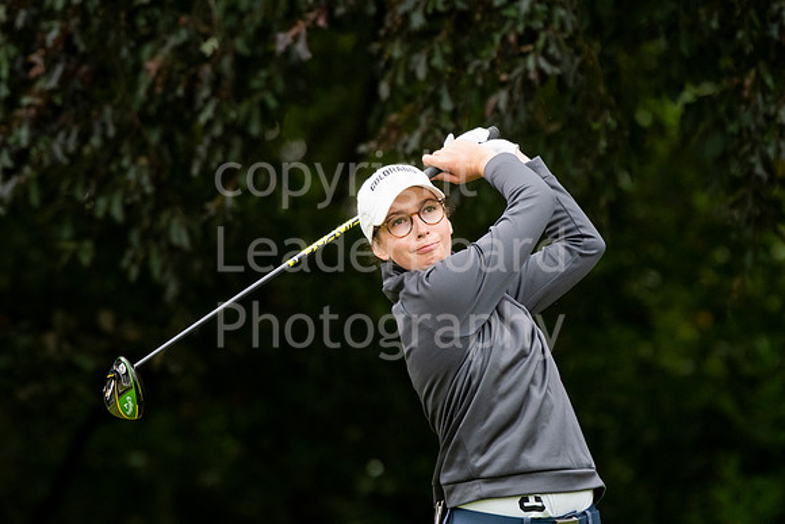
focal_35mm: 570
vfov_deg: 2.4
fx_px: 12431
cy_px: 262
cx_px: 392
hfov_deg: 3.6
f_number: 5.6
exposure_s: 1/1250
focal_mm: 380
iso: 1600
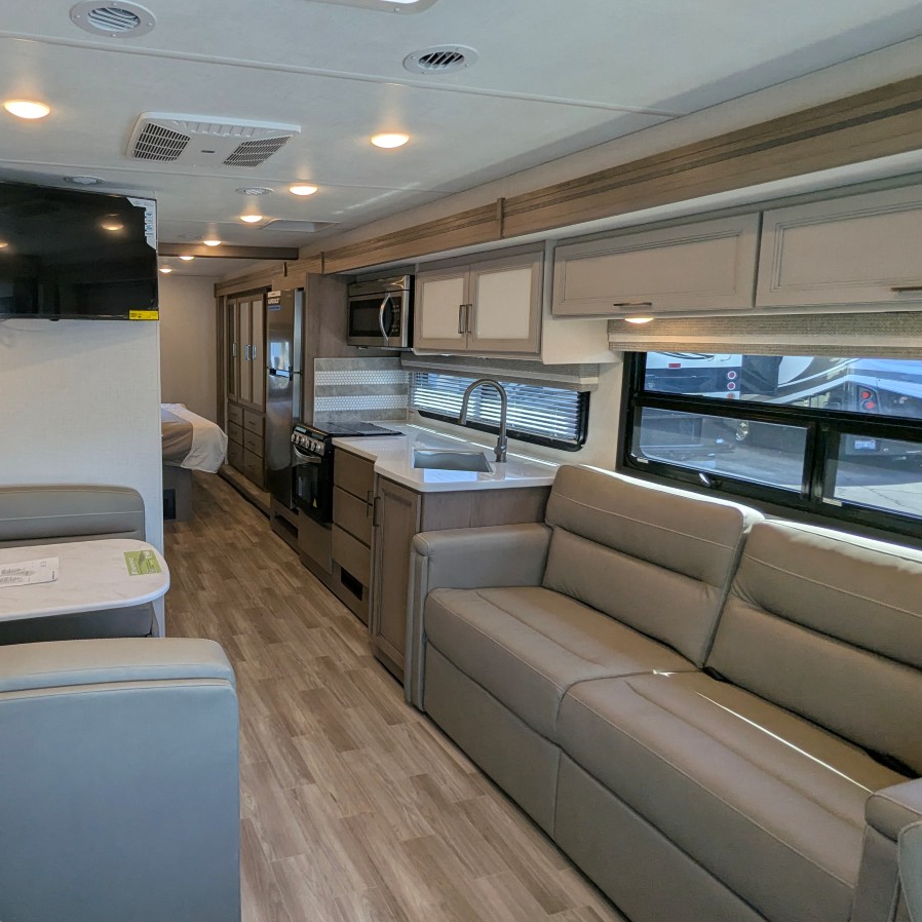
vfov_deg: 69.5
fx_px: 663
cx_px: 263
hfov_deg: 66.5
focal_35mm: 22
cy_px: 424
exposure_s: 1/202
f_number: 2.2
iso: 89
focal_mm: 2.35
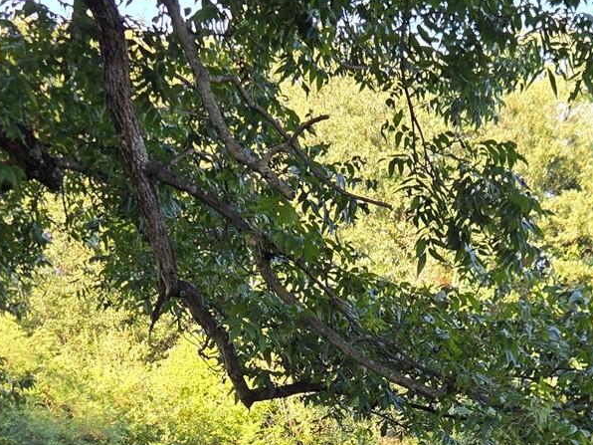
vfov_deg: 17.7
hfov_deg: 24.6
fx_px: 1353
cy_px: 552
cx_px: 400
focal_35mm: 79
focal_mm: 5.4
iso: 40
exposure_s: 1/180
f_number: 1.8
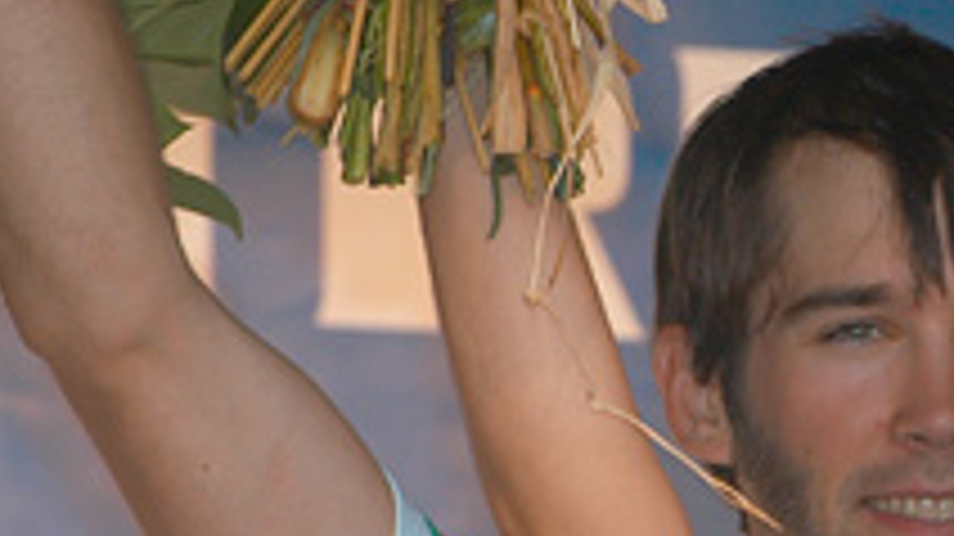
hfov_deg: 2.7
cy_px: 849
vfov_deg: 1.5
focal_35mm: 801
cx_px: 1256
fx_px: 20252
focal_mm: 180
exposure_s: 1/180
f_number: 5
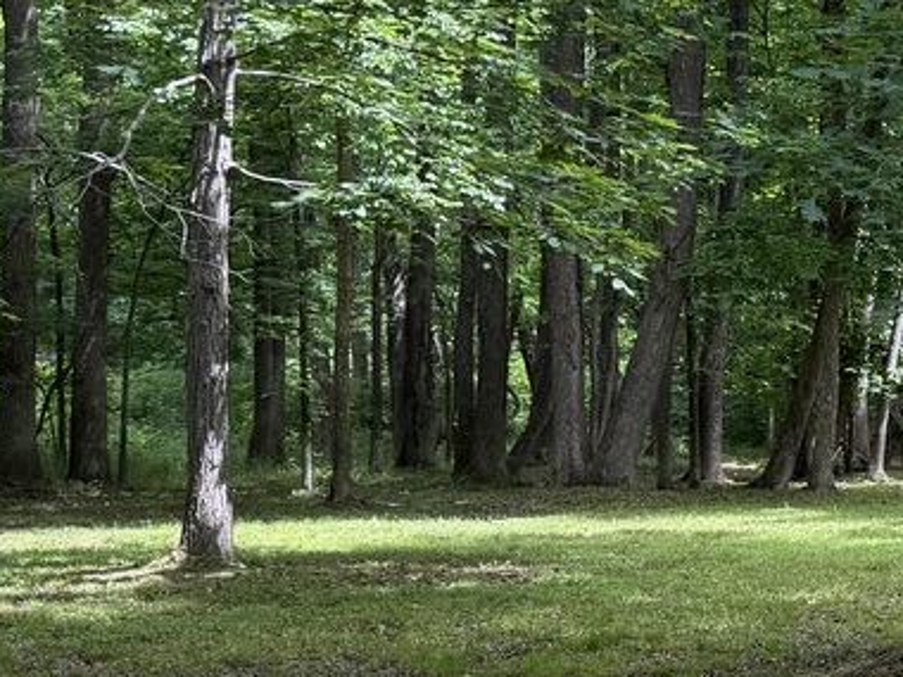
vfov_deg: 16.2
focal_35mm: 91
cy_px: 371
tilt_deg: +0.7
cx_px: 1438
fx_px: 2374
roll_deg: -0.7
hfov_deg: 18.5
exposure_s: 1/241
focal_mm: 6.76
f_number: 1.78
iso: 80
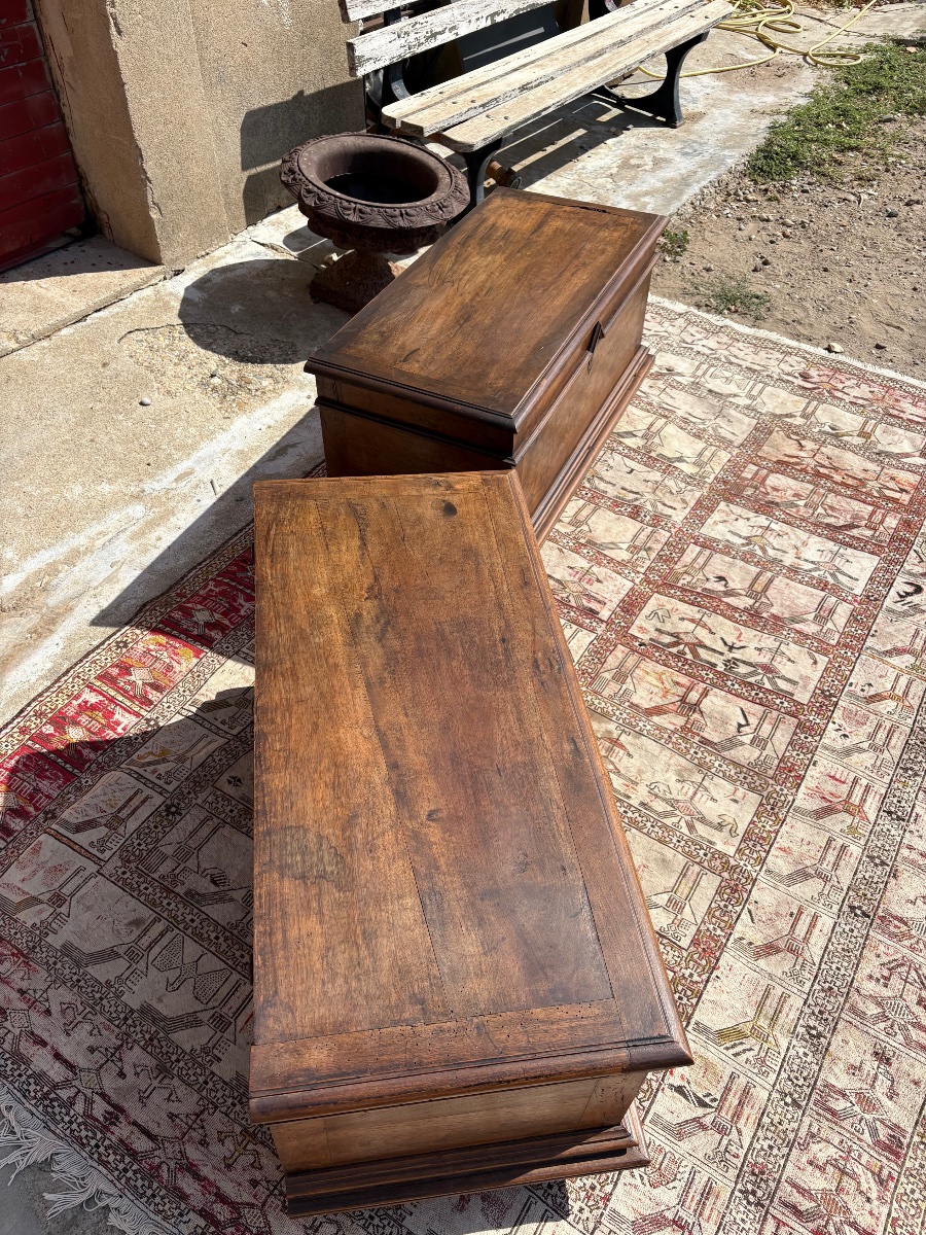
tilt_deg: -43.6
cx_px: 463
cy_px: 618
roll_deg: +0.1
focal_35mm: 26
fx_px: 927
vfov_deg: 67.3
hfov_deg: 53.1
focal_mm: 5.96
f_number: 1.6
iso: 50
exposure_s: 1/3448
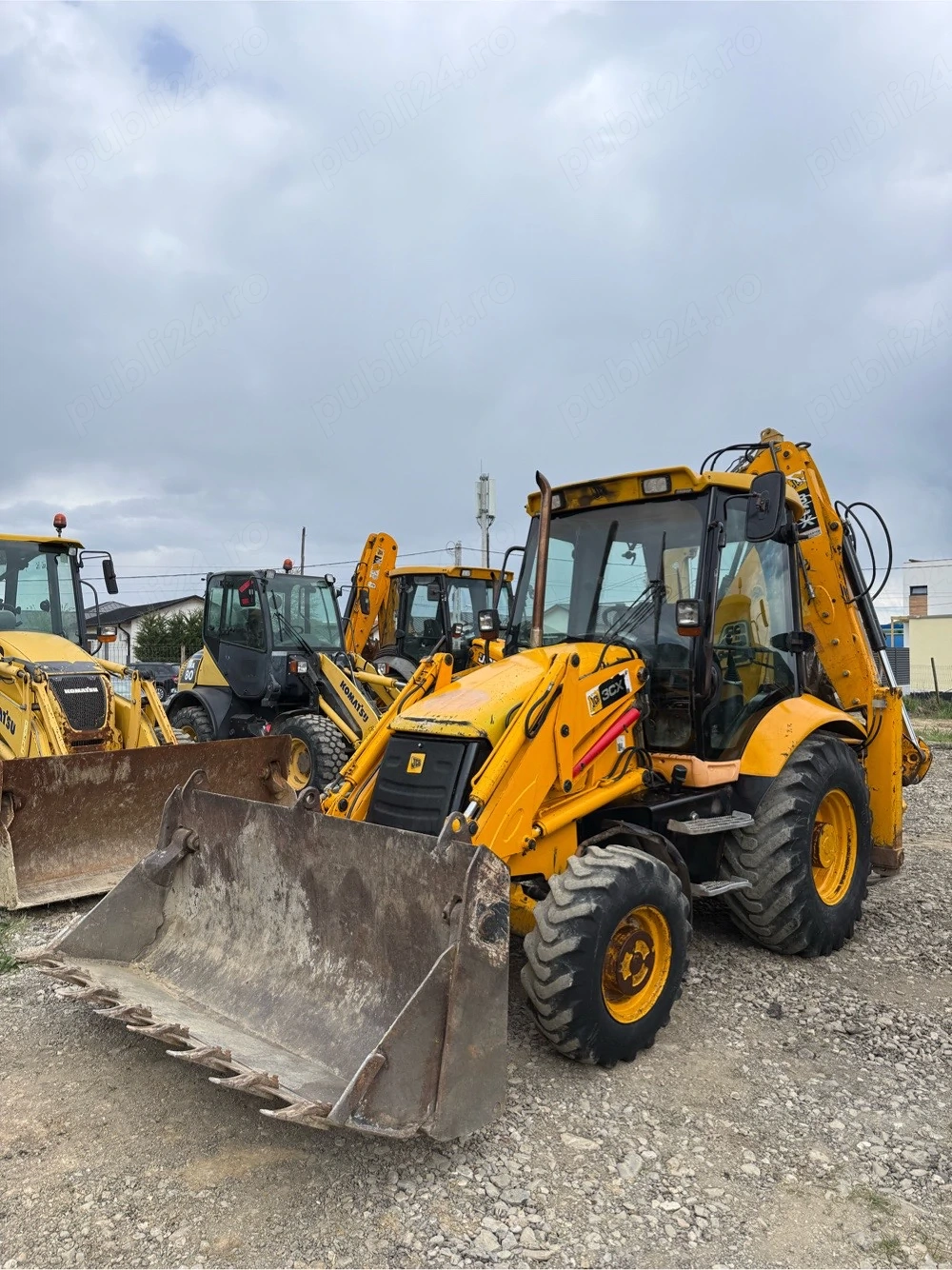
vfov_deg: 71.6
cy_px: 635
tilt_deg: +0.9
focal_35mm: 24
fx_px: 880
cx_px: 476
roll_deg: -0.2
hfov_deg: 56.8
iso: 100
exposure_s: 1/2053
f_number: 1.78
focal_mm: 6.76
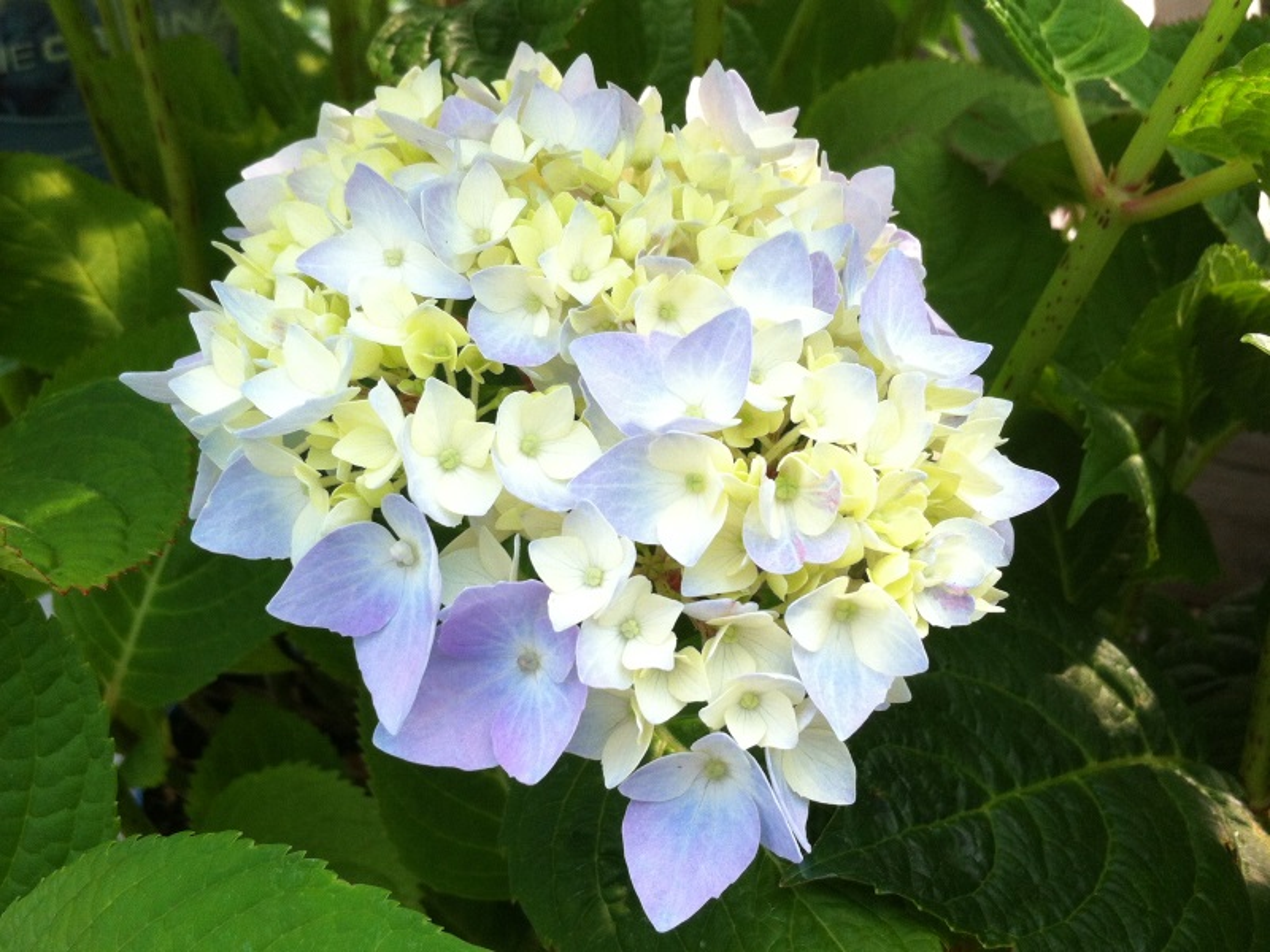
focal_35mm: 35
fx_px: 1284
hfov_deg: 52.6
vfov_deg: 40.7
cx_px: 635
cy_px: 476
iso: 80
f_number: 2.8
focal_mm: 3.85
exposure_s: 1/120
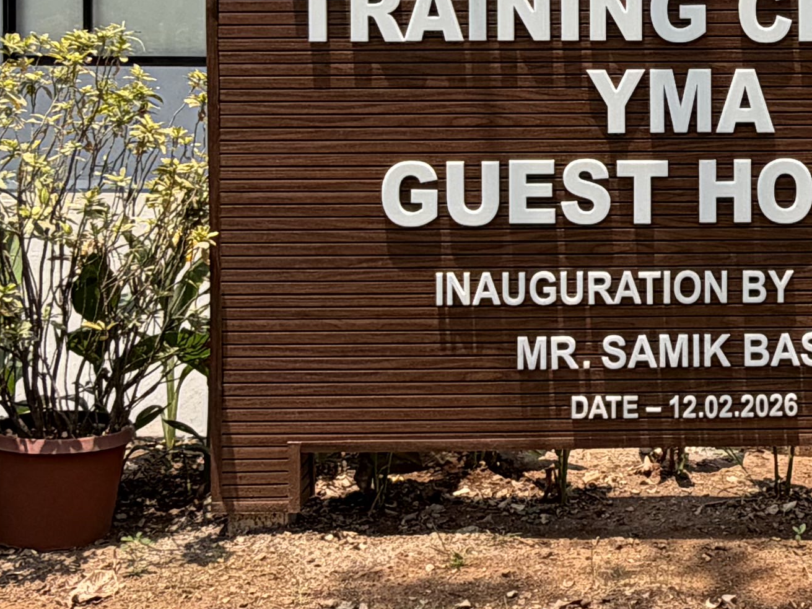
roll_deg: +0.1
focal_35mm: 61
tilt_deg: -1.0
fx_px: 1431
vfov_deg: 23.4
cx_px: 712
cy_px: 69
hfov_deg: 30.5
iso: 40
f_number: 2.2
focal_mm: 2.22
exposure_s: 1/619
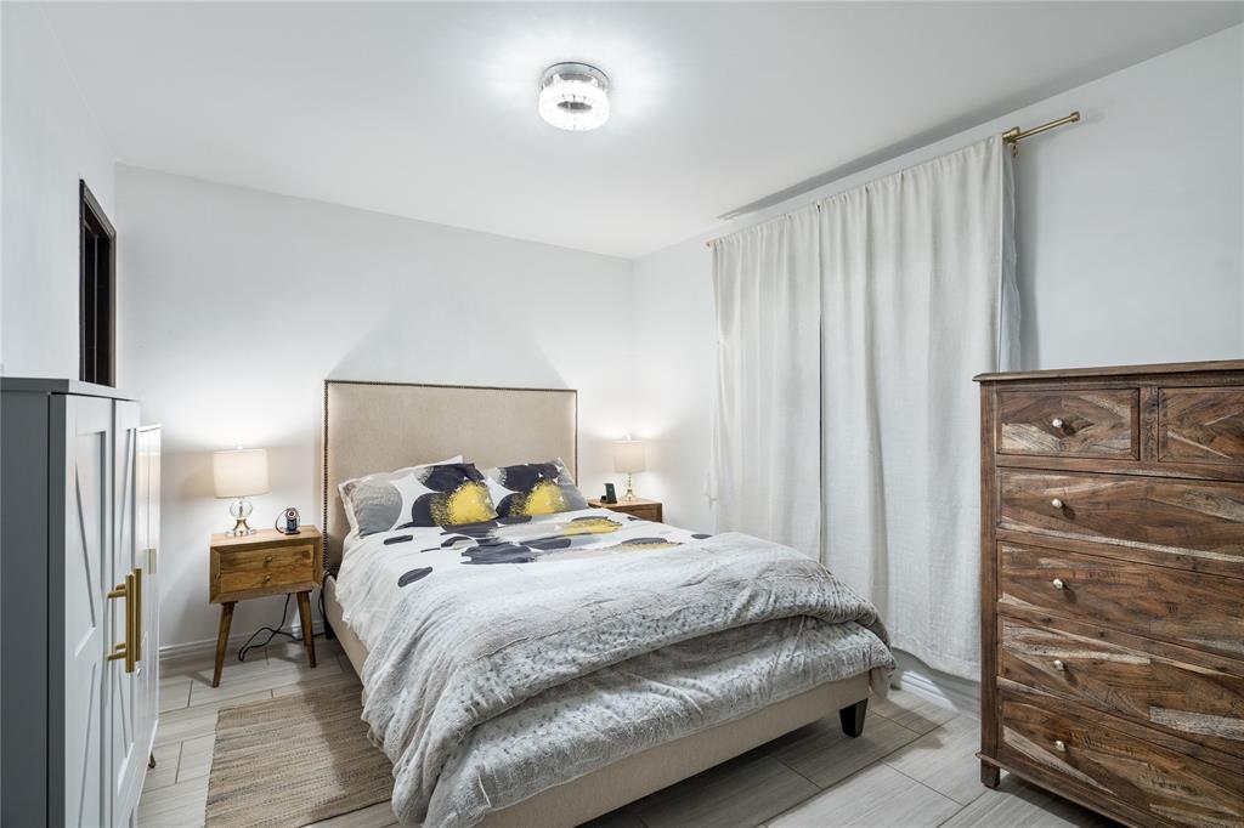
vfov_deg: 73.7
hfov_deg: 96.8
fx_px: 553
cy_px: 414
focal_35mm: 16
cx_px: 622
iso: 200
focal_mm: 16
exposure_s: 1/2.5
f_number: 7.1
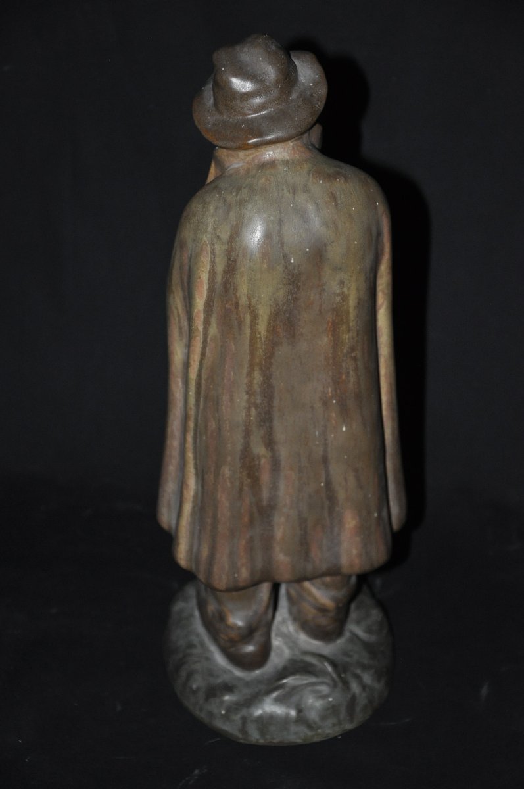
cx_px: 262
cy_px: 394
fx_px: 1707
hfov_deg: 17.4
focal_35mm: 78
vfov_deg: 26.0
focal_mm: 52
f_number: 5
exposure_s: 1/60
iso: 800
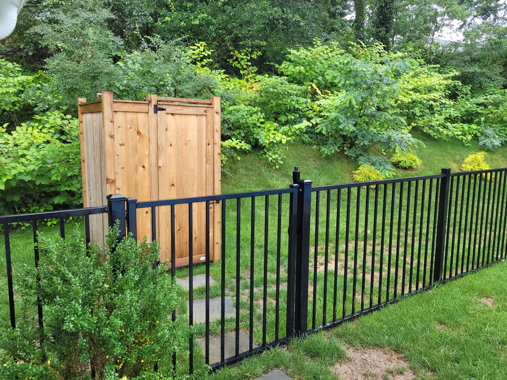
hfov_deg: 67.3
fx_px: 381
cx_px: 254
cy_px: 190
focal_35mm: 26
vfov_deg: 53.1
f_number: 1.8
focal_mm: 5.4
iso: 64
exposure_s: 1/120
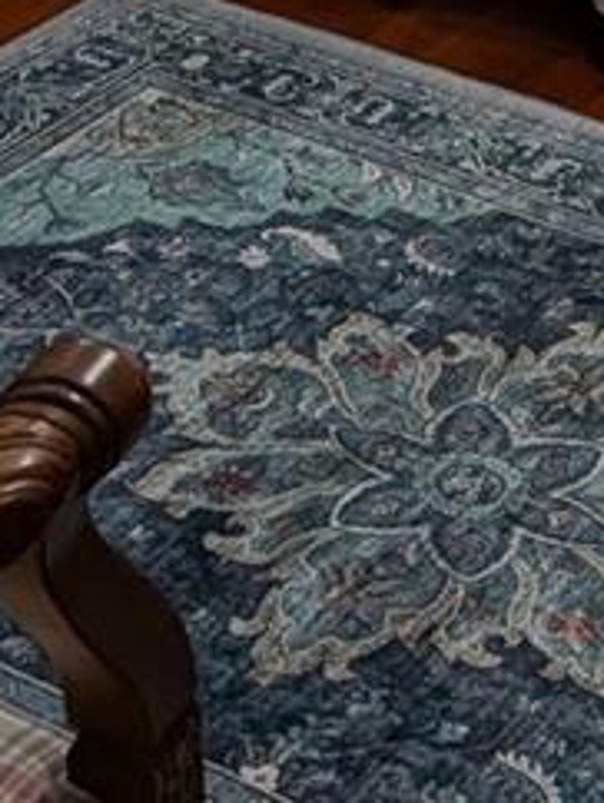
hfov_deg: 11.7
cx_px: 1042
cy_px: -760
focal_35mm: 119
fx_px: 2764
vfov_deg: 14.1
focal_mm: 4.53
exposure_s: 1/24
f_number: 1.7
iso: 27
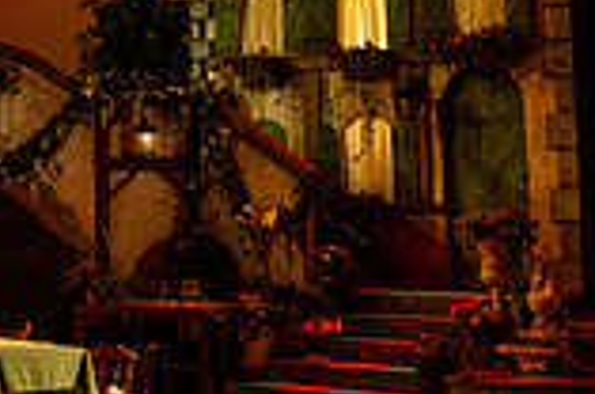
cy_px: -151
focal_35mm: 108
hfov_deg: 18.7
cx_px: 67
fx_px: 1781
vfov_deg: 12.2
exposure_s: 1/160
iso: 1600
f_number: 5.6
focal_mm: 29
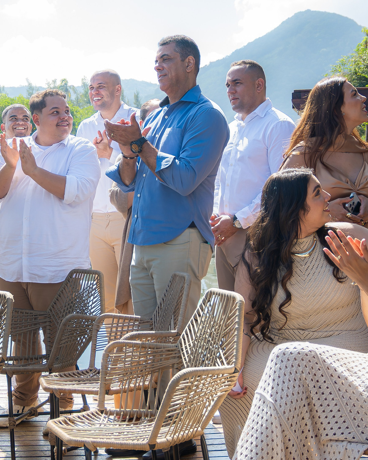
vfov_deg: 27.1
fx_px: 953
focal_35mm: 70
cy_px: 239
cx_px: 107
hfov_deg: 21.7
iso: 160
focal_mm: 26.5
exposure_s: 1/400
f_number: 4.5
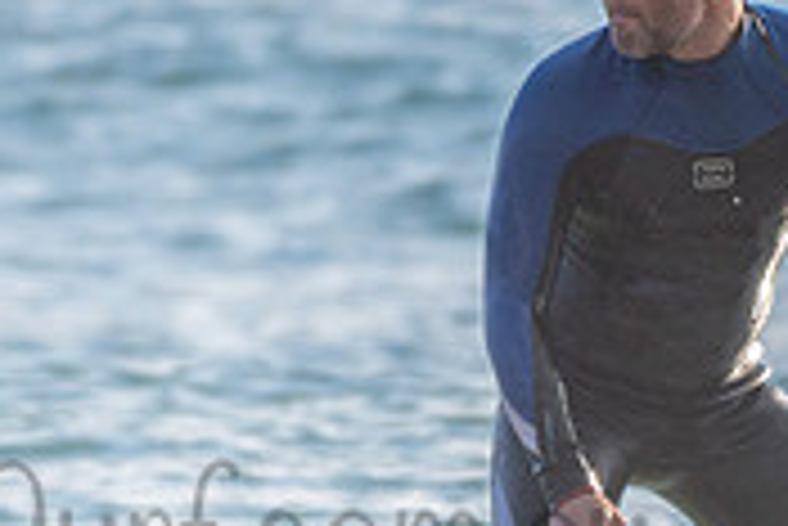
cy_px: 492
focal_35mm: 2489
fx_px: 54525
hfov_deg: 0.8
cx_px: 171
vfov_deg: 0.6
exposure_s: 1/1250
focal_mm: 500
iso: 280
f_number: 5.6
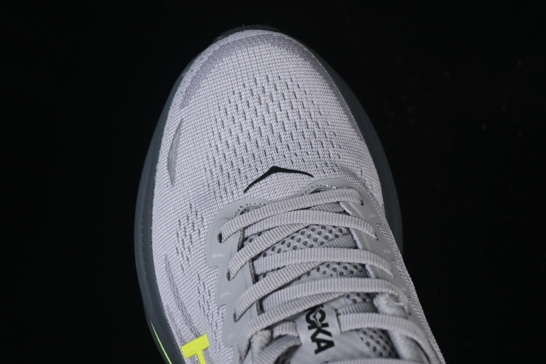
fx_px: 1137
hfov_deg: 27.0
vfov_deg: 18.2
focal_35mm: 75
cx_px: 273
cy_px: 182
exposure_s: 1/60
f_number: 7.1
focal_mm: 50
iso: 160
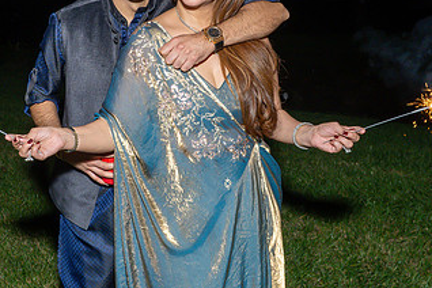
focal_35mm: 50
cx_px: 150
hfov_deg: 39.2
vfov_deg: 26.7
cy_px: 79
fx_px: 600
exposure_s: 1/250
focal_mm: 17
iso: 640
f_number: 8
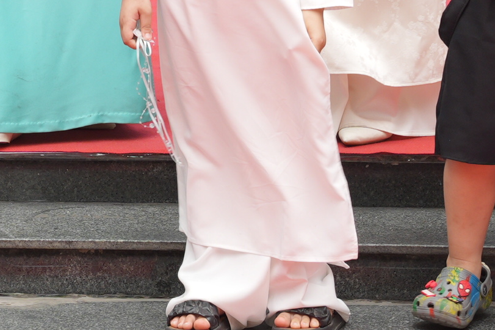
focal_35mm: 311
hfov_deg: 6.6
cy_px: -592
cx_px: -189
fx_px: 4274
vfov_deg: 4.3
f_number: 4
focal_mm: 54.7
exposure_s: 1/200
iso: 160
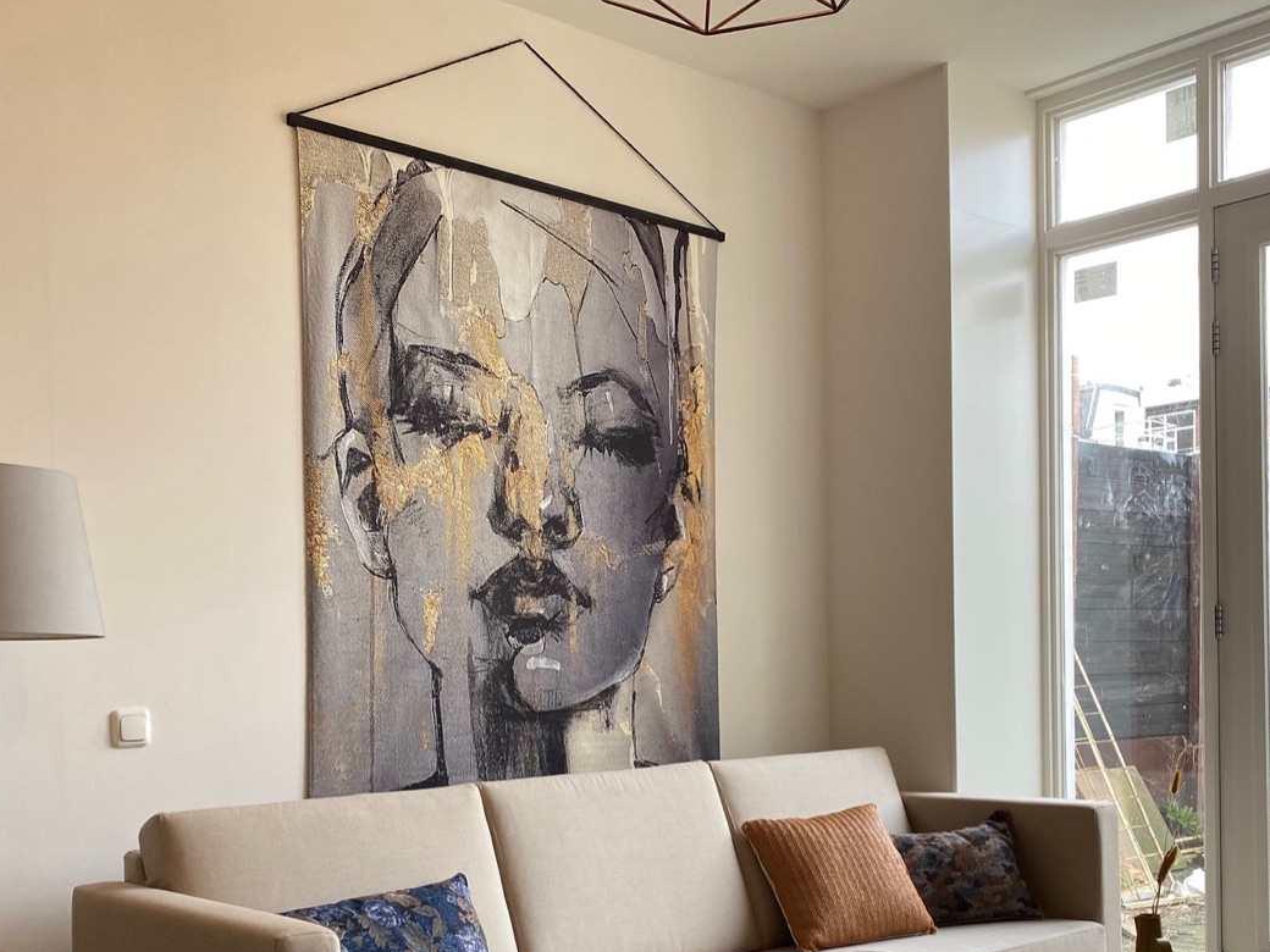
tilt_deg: -2.4
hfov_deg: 46.8
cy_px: 721
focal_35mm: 40
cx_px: 653
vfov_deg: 35.1
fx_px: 1468
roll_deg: +1.3
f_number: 1.8
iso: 80
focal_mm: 4.25
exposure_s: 1/100
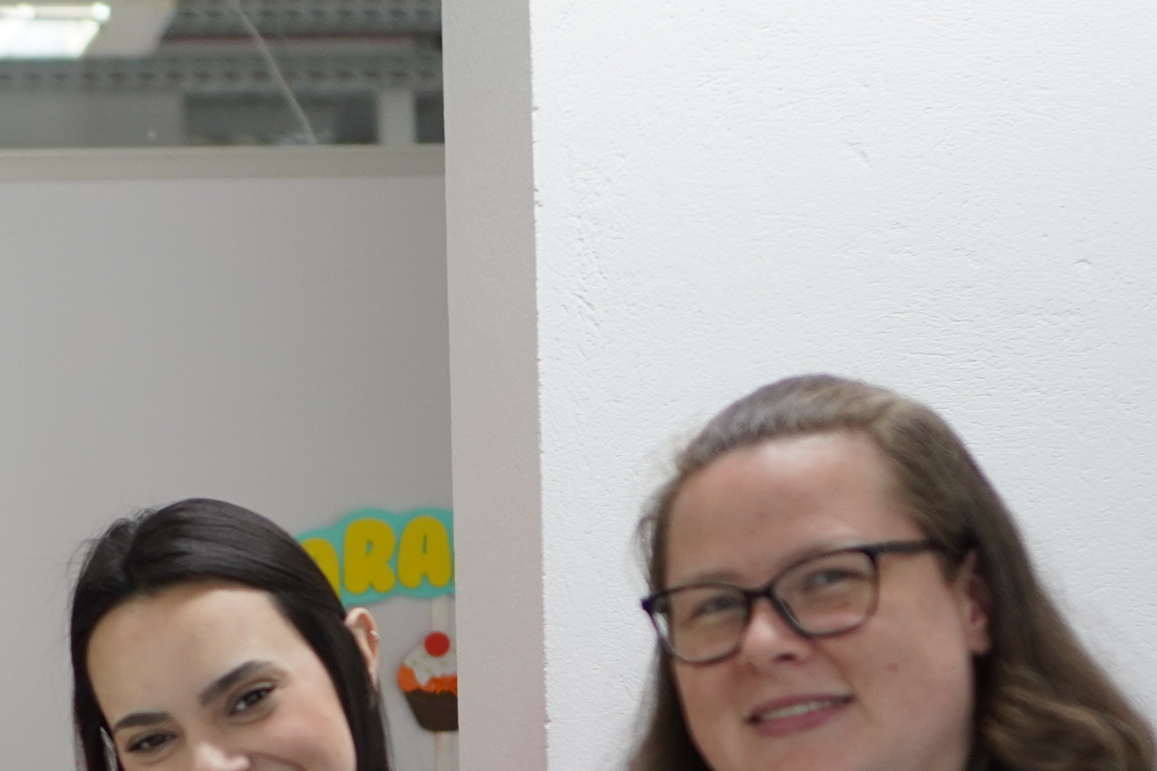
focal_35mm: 122
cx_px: -108
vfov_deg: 11.1
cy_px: 833
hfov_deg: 16.3
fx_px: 3920
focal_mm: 35
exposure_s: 1/250
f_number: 1.8
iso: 640
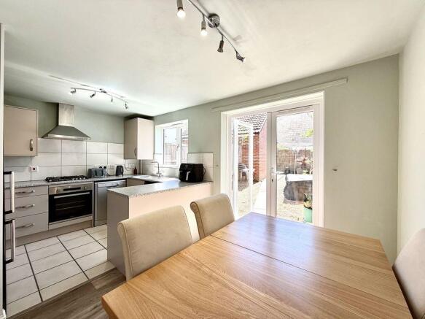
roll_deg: -0.5
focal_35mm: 14
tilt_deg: +0.0
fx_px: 172
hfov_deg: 102.1
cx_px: 212
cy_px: 160
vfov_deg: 85.7
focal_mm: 2.22
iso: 40
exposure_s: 1/199
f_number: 2.2
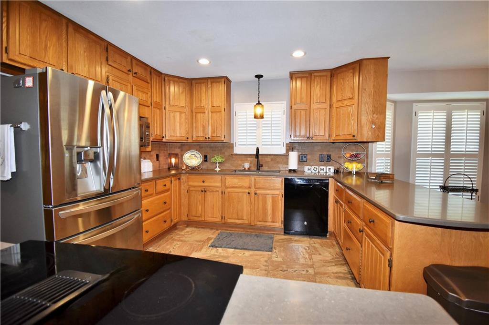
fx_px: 204
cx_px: 244
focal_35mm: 15
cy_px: 162
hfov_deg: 100.4
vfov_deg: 77.3
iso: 800
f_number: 4.5
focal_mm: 10
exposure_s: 1/80
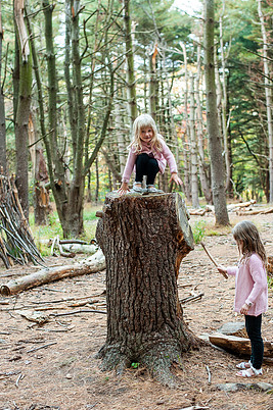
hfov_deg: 24.1
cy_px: 198
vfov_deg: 35.7
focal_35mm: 56
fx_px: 639
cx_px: 150
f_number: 3.2
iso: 1000
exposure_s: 1/80
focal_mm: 50
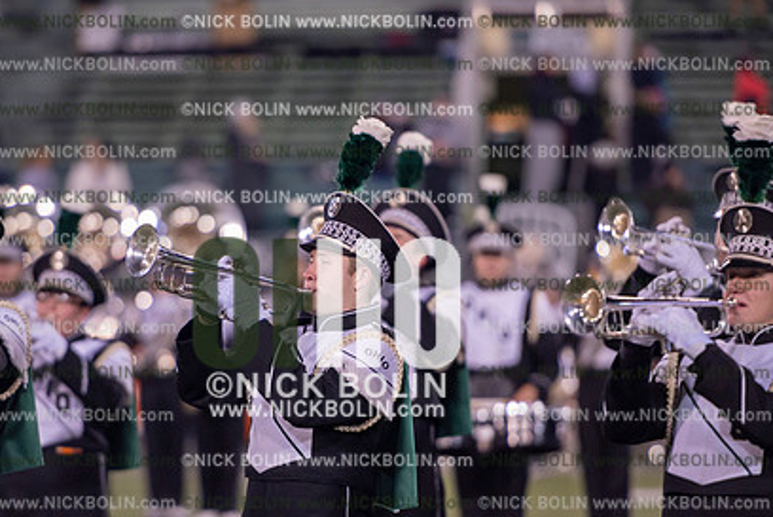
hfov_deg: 7.2
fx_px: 6105
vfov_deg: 4.9
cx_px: 326
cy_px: 329
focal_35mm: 284
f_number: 2.8
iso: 2500
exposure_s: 1/1250
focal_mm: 200
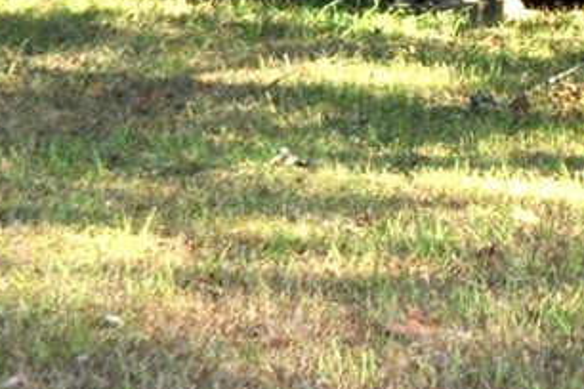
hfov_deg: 9.0
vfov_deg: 6.3
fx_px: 3455
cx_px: 1254
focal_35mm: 213
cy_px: -279
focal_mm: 20
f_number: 7.1
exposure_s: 1/200
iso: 200
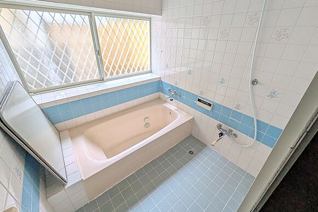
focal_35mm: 15
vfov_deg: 77.2
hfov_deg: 100.4
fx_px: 132
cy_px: 99
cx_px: 160
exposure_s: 1/60
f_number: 2.2
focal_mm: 1.83
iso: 175
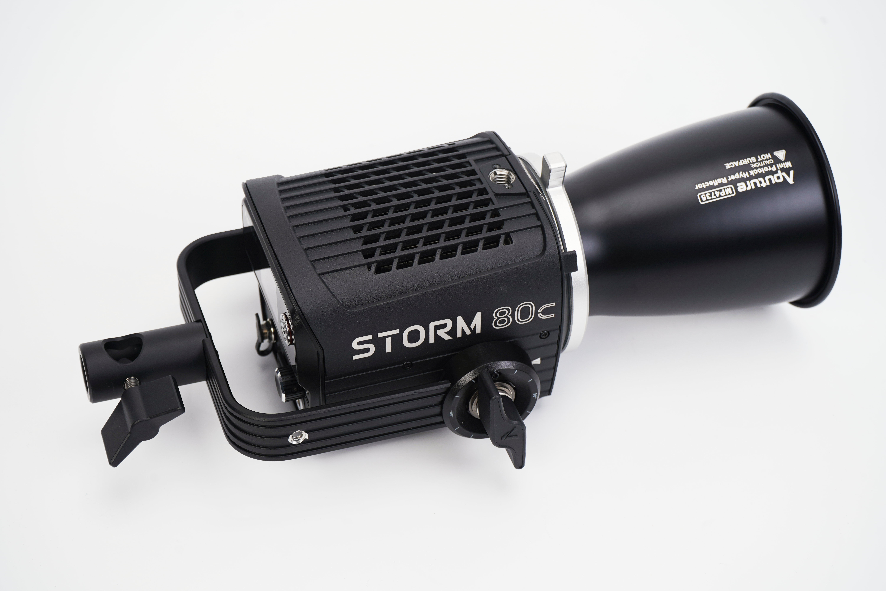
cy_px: 296
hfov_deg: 28.8
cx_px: 443
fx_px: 1723
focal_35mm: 70
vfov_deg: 19.5
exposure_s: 1/125
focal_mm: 70
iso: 100
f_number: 8
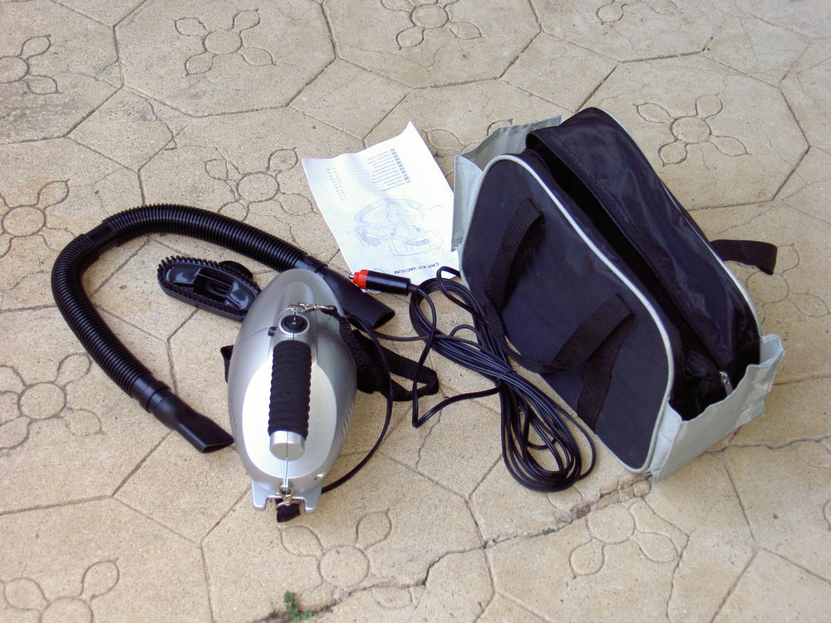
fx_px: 1656
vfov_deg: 21.3
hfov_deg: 28.2
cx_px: 416
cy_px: 312
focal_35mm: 69
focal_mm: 14.2
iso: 100
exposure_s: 1/80
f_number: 3.7
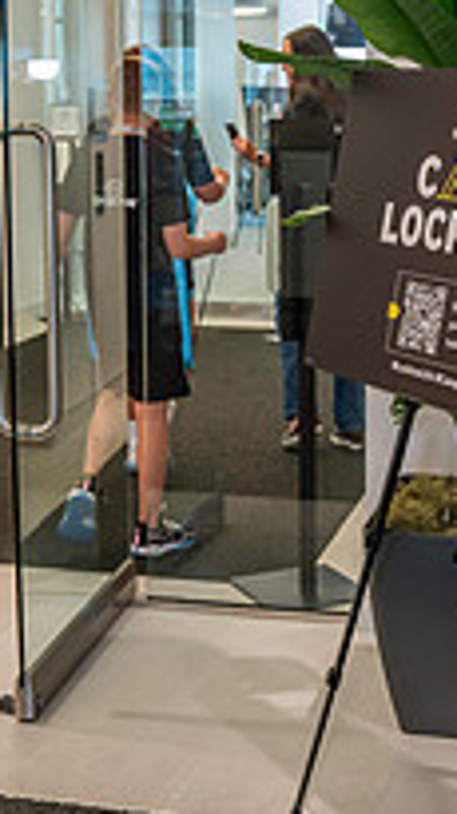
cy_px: 282
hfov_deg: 17.4
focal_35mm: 69
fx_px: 1490
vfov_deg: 30.4
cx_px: 254
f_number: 4
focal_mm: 30
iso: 2000
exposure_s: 1/160
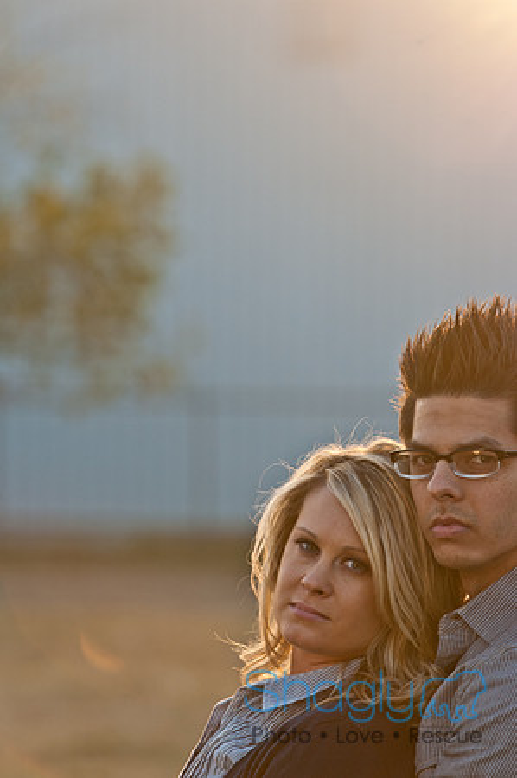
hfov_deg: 5.5
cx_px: 258
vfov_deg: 8.3
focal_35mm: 248
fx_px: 5343
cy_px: 389
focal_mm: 165
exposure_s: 1/400
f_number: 5
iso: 400
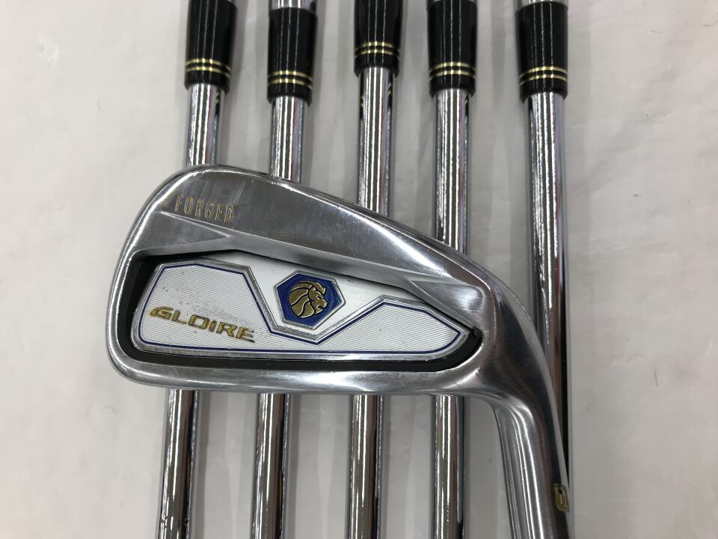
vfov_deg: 49.7
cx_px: 359
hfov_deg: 63.4
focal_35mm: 28
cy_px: 270
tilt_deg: -83.0
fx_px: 581
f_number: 1.8
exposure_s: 1/100
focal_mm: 3.99
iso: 25
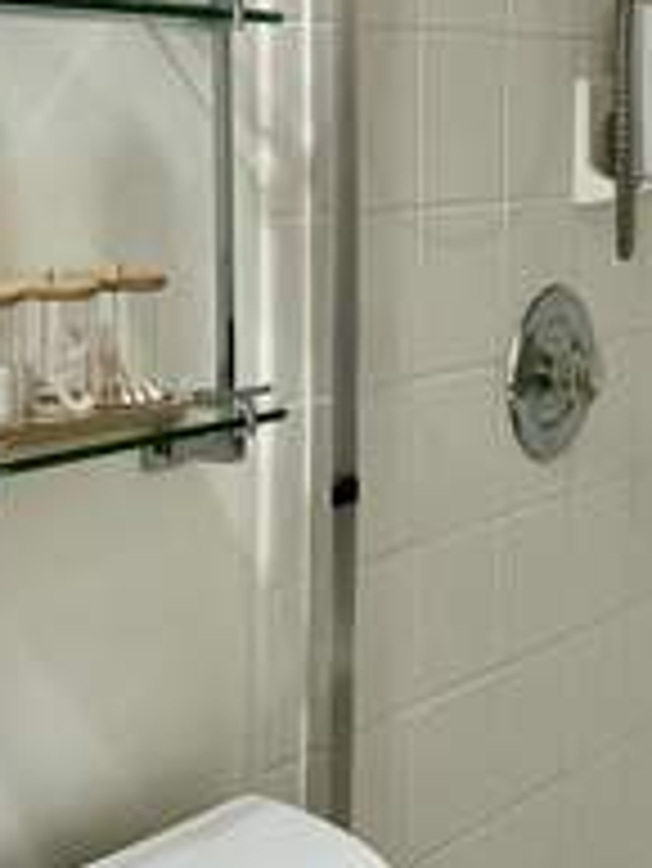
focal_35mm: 86
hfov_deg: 17.1
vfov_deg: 22.7
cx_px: 522
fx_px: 2157
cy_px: 445
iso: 100
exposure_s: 1/60
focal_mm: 5.7
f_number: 1.5
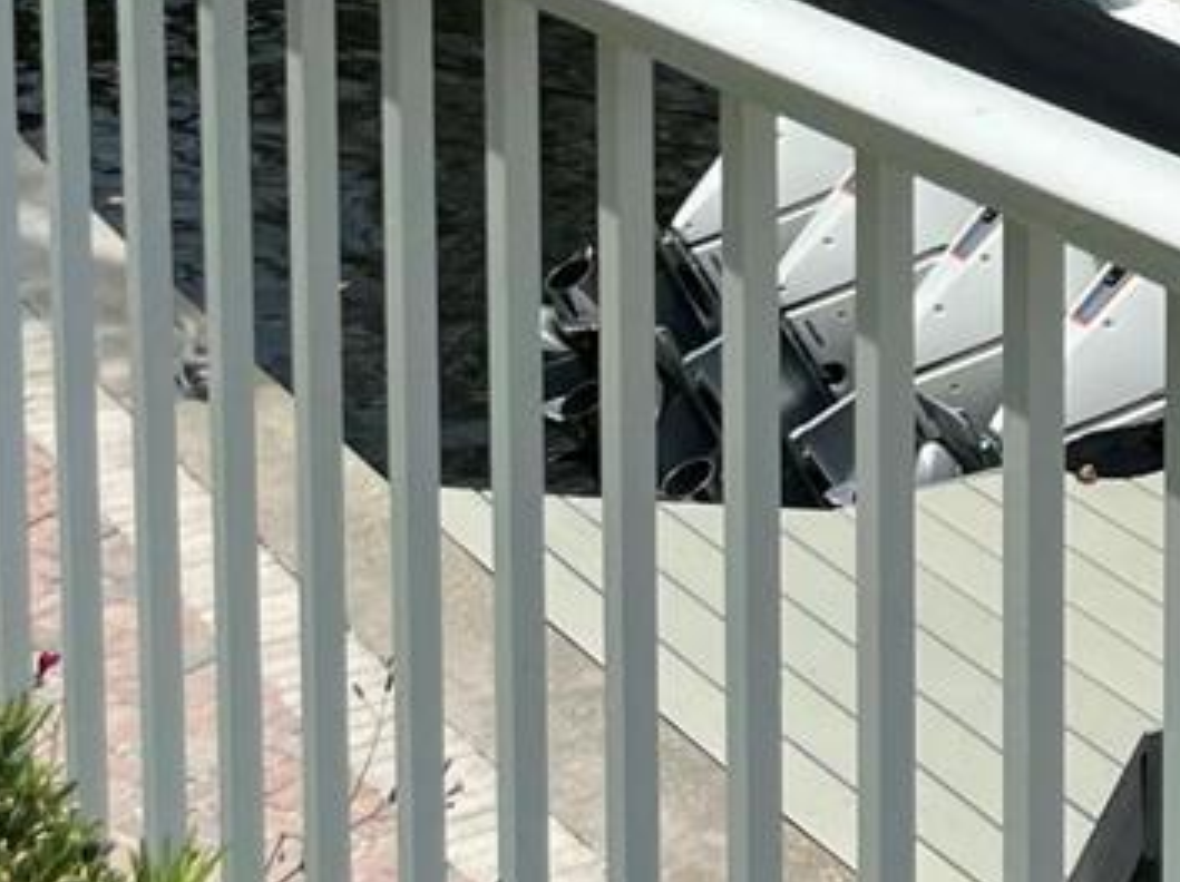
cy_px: -658
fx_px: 4018
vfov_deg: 11.7
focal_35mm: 118
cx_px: 1511
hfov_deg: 15.9
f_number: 1.6
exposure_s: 1/6494
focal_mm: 4.2
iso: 32
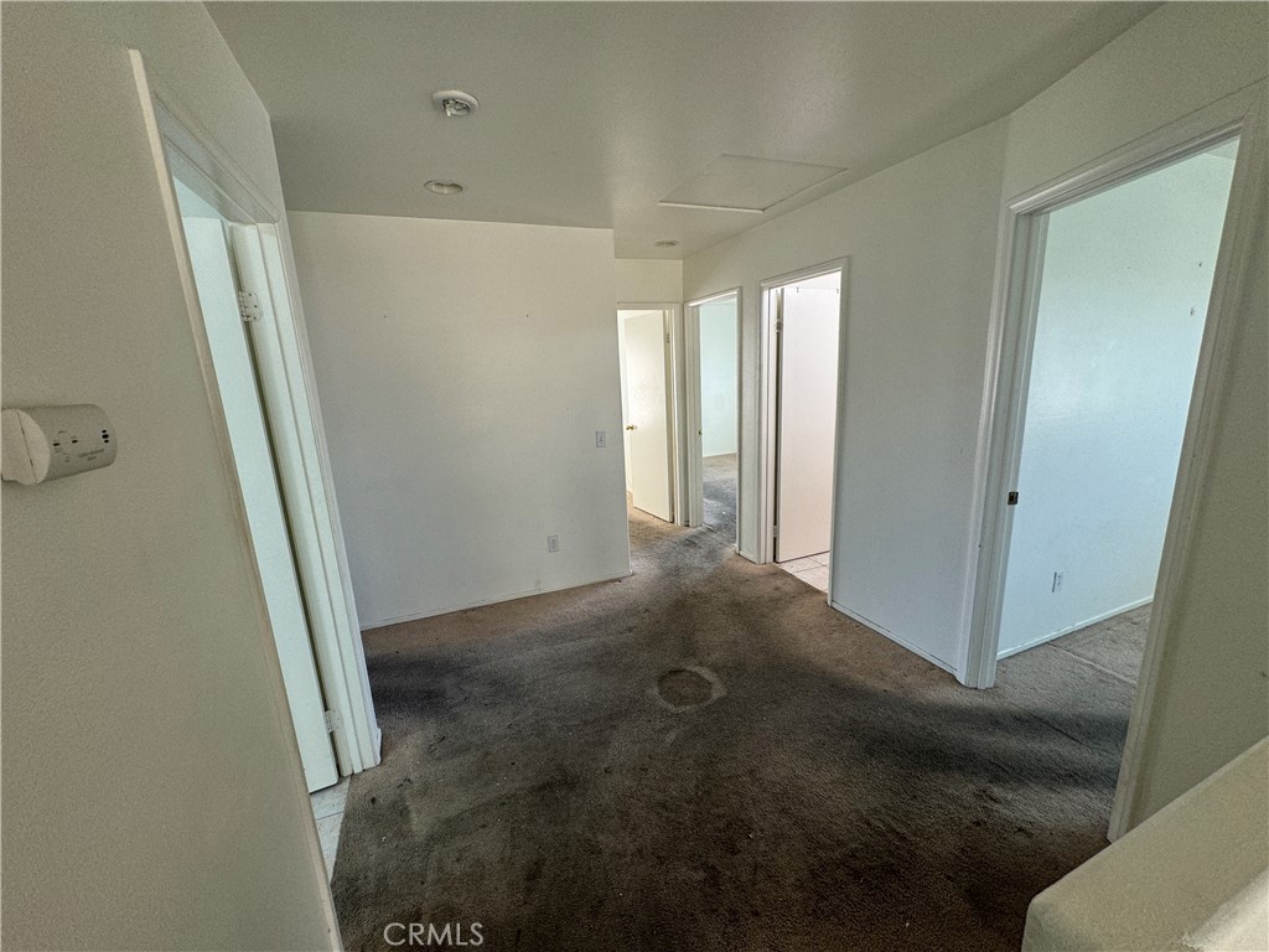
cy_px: 476
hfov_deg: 102.1
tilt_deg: -11.7
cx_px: 634
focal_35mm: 14
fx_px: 513
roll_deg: +2.4
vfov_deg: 85.7
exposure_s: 1/120
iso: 100
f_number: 2.2
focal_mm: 2.22
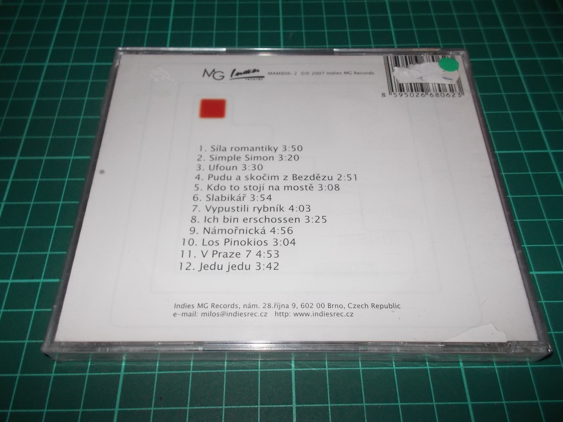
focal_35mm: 29
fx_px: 472
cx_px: 282
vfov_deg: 48.2
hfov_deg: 61.7
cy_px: 211
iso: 200
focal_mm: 4.1
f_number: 3.3
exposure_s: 1/30
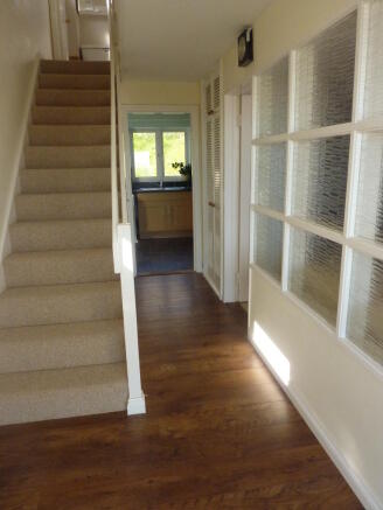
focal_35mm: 25
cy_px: 255
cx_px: 192
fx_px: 369
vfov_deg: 69.4
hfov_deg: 54.9
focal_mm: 4.1
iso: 400
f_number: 4
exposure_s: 1/320
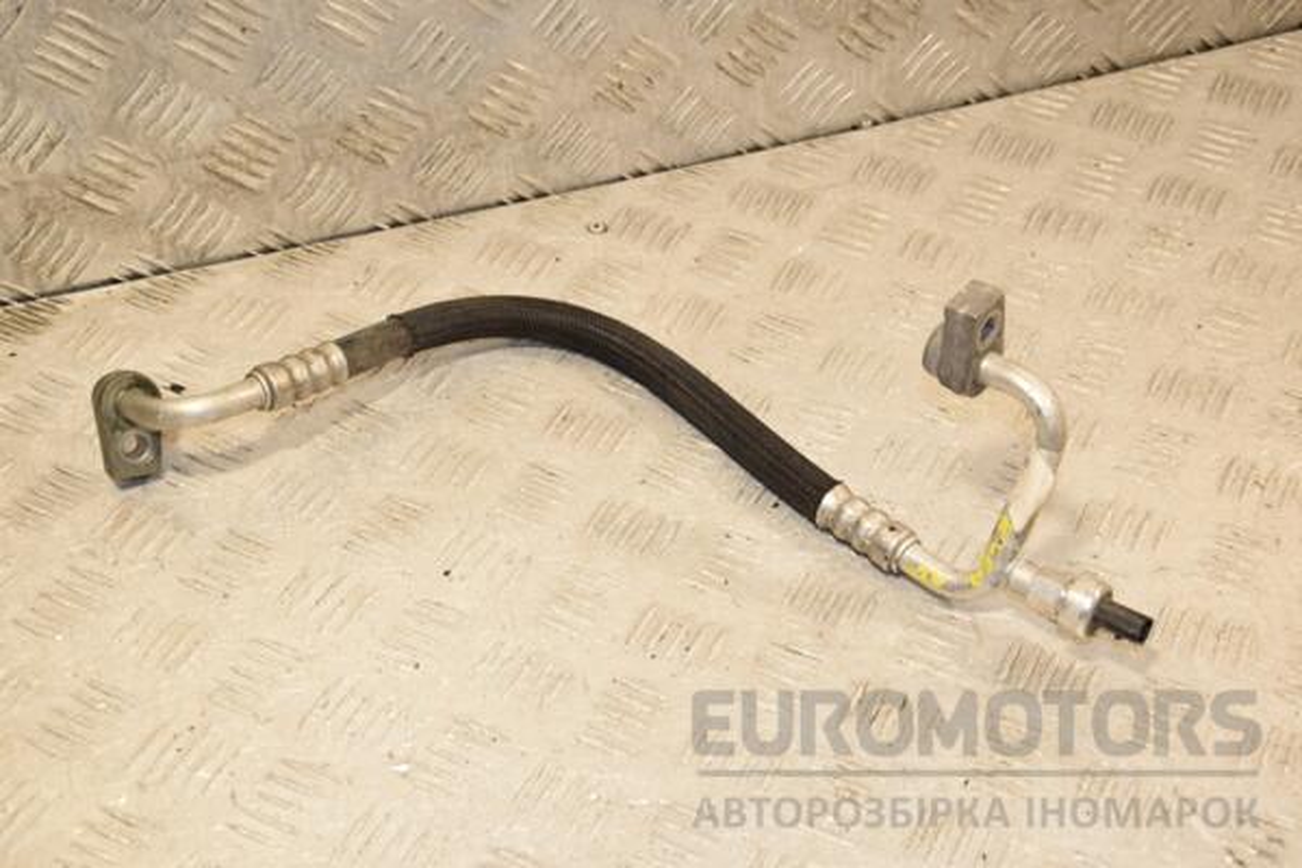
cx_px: 651
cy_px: 434
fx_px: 2061
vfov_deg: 23.8
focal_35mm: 57
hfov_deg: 35.1
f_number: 7.1
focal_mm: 38
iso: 800
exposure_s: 1/200
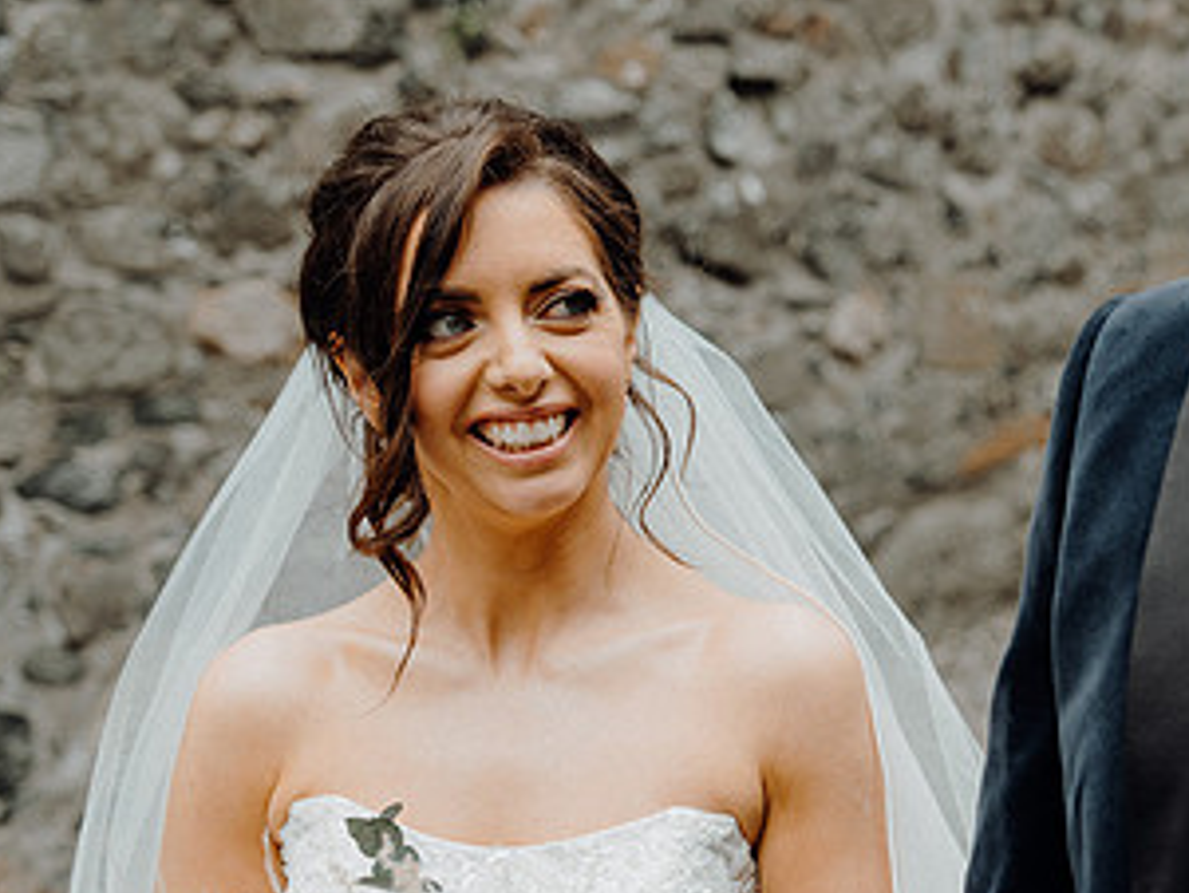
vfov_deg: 16.6
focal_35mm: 89
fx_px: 3058
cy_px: 508
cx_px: 1059
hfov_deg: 21.5
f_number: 3.5
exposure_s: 1/160
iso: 125
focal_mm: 48
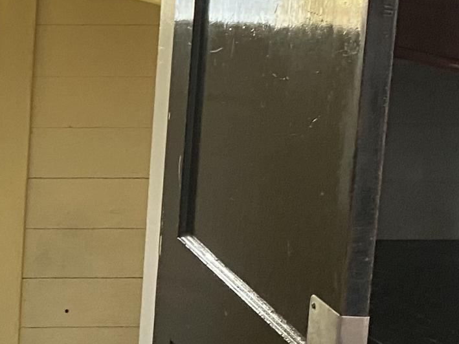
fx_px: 1459
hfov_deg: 15.9
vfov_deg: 13.4
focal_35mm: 110
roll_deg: -1.3
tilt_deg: -8.8
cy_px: 100
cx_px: -298
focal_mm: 4.25
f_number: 1.8
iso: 160
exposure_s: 1/60
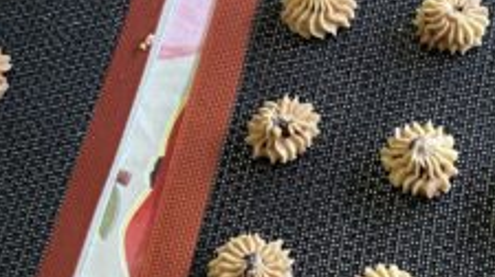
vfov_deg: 14.2
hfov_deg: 25.3
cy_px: 37
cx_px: 300
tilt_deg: -61.9
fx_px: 1101
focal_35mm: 84
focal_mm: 4.25
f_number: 1.8
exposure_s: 1/30
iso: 640
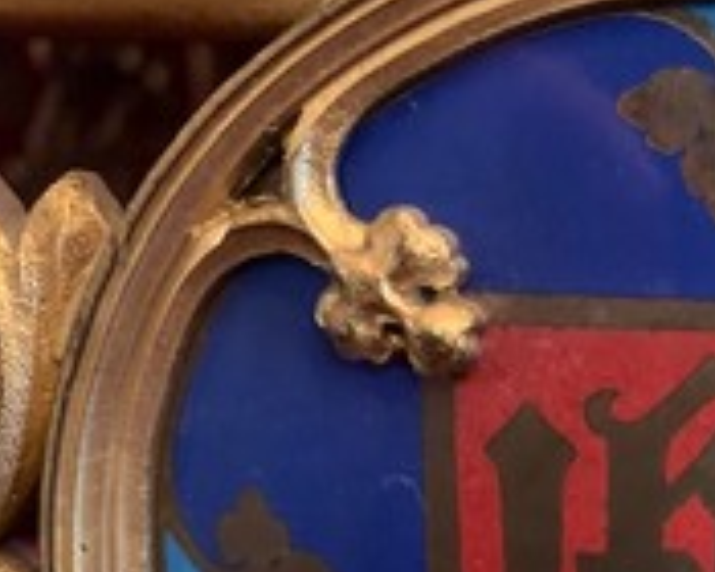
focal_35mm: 58
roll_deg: -2.6
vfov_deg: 25.2
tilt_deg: -20.7
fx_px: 1227
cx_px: 780
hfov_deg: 29.4
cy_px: 552
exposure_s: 1/25
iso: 640
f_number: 1.8
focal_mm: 4.25
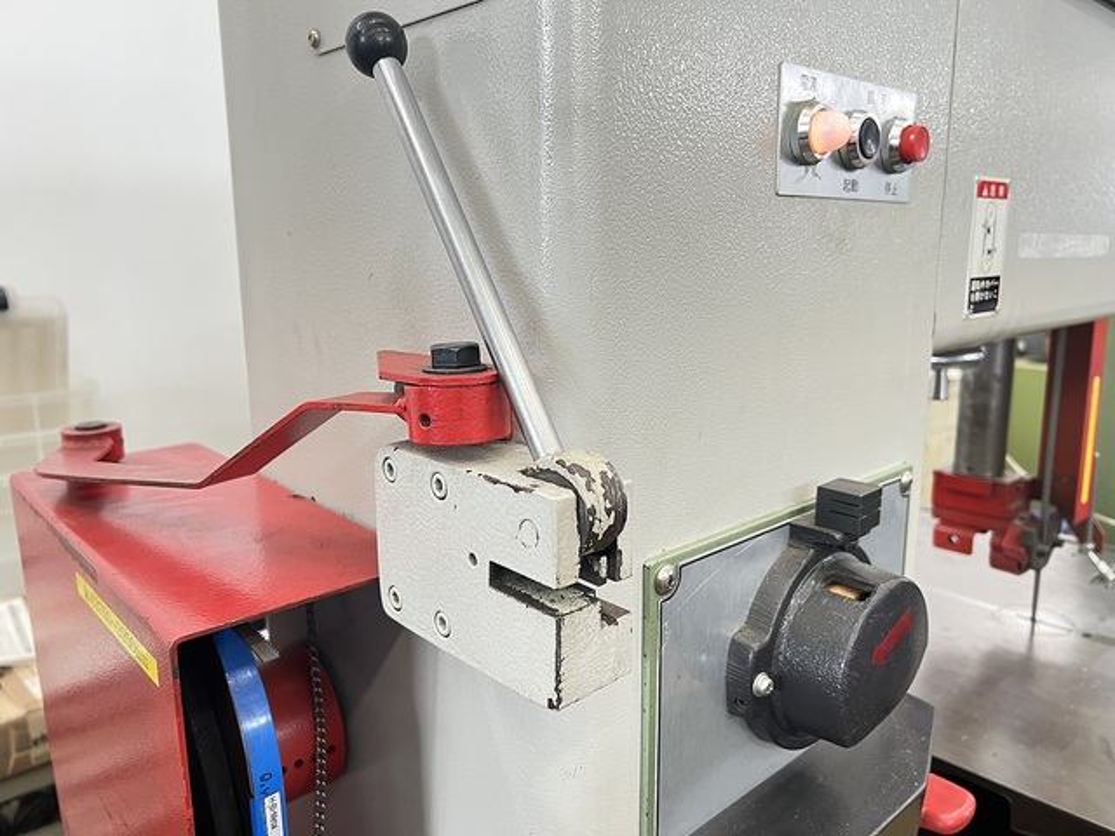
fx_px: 837
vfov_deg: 53.1
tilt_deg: -11.6
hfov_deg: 67.3
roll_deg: +0.5
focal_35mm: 26
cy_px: 418
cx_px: 558
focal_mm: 5.7
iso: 125
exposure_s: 1/50
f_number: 1.5
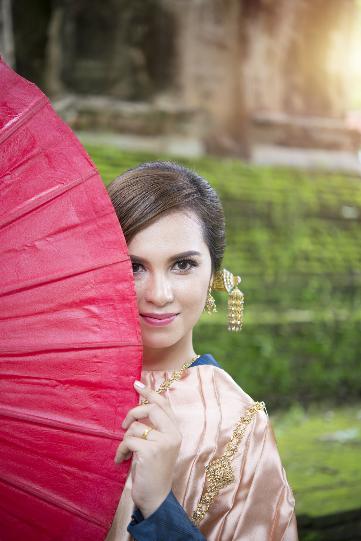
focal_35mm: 60
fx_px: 902
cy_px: 270
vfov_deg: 33.4
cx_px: 180
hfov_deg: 22.6
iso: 250
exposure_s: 1/320
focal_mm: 60
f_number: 2.8
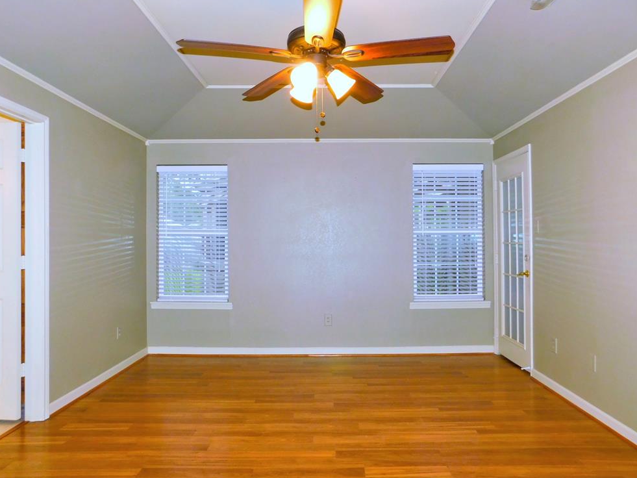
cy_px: 234
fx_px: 442
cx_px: 327
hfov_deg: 71.6
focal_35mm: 24
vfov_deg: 56.8
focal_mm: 4
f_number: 3
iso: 320
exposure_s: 1/30
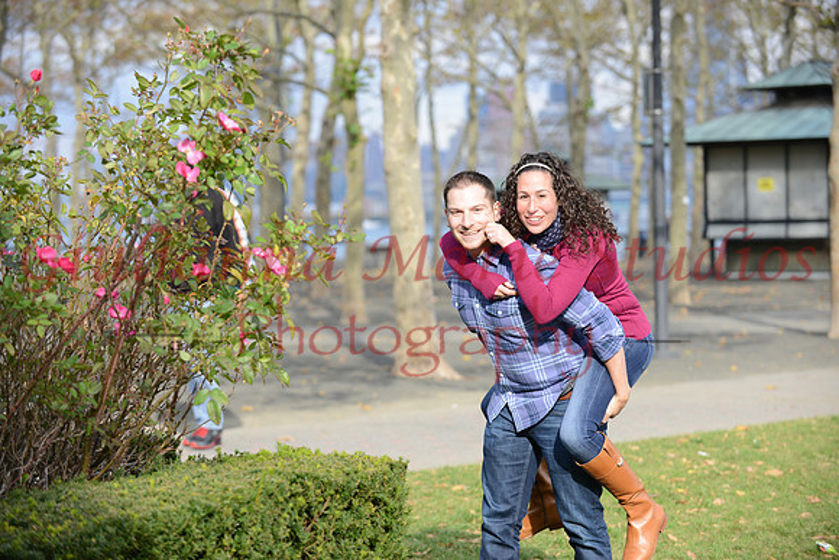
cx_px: 420
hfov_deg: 18.6
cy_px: 280
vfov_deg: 12.5
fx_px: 2564
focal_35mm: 110
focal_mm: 110
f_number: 5
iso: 500
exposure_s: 1/1250
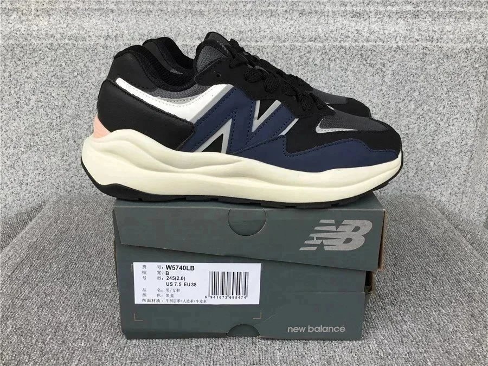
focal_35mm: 31
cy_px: 183
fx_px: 437
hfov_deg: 58.4
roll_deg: +0.0
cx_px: 244
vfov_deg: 45.4
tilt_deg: -20.9
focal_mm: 3.3
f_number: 2.4
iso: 25
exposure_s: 1/100
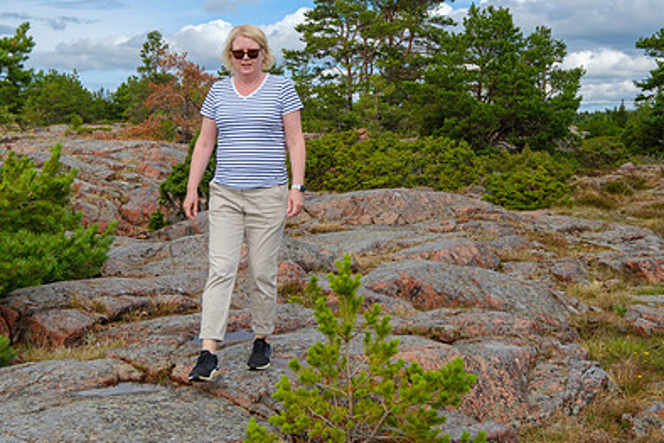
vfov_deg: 25.5
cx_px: 258
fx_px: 978
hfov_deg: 37.3
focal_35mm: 53
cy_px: 179
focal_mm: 24
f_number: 13
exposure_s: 1/200
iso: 200
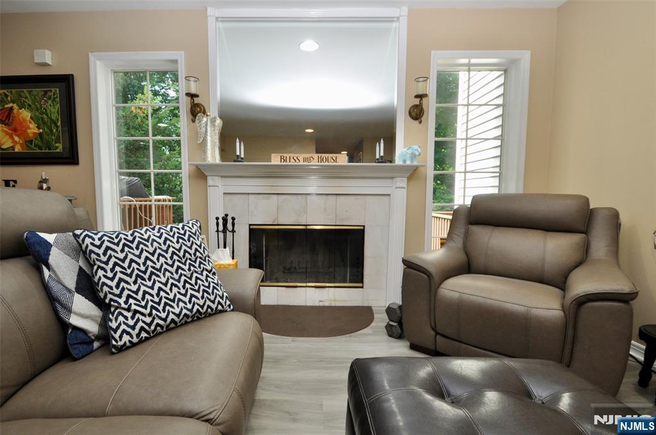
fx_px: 273
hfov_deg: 100.5
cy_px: 218
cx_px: 328
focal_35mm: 15
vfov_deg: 77.1
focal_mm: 10
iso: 640
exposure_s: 1/30
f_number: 7.1
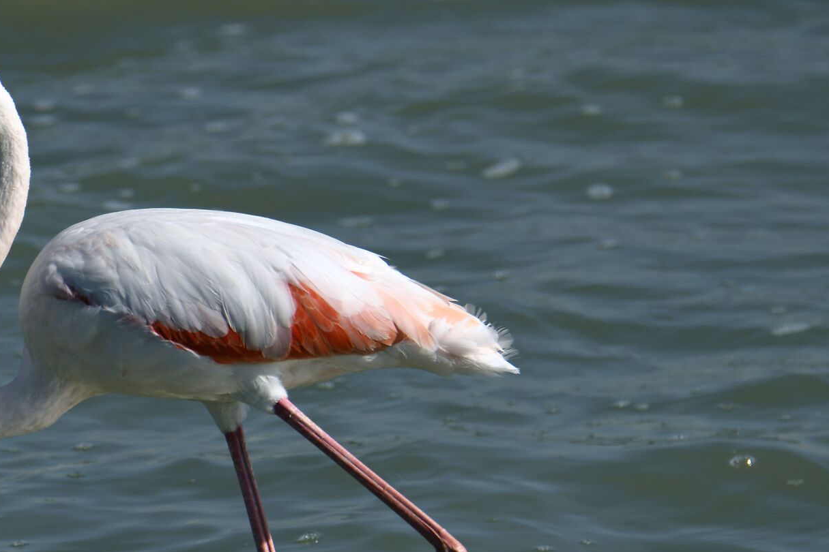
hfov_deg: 1.7
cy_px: 441
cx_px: 231
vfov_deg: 1.2
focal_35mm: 1185
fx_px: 27286
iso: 400
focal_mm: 600
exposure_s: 1/2000
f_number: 8
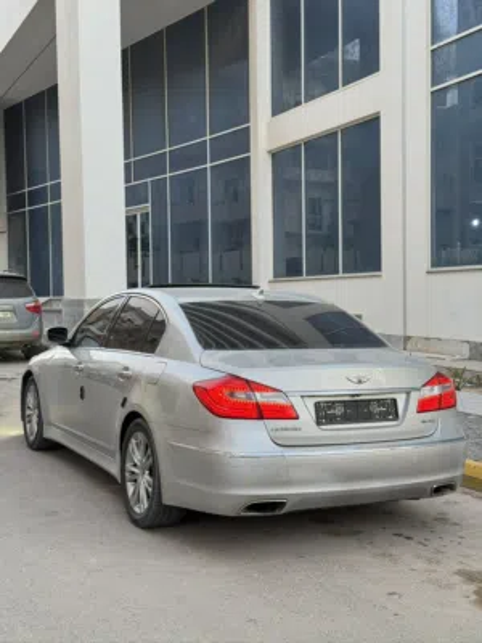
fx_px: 891
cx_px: 241
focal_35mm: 48
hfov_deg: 30.3
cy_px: 322
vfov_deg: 39.7
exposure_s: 1/81
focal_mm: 6.76
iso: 125
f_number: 1.78
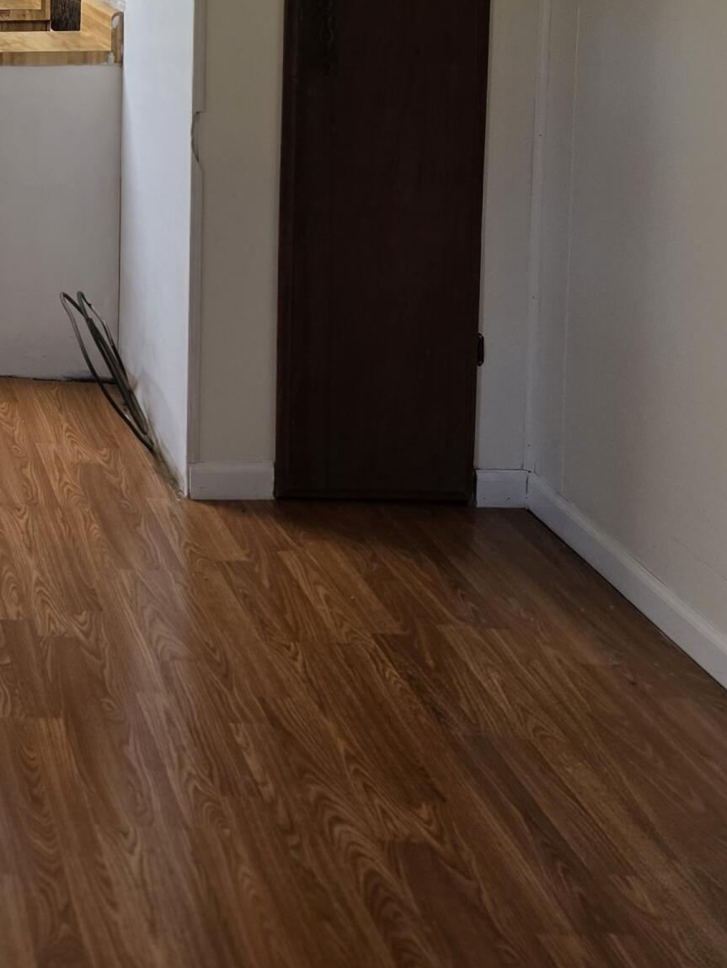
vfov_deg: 30.6
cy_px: 74
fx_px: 1680
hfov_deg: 20.5
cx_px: -394
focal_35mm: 60
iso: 160
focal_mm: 6.3
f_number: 1.7
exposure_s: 1/120
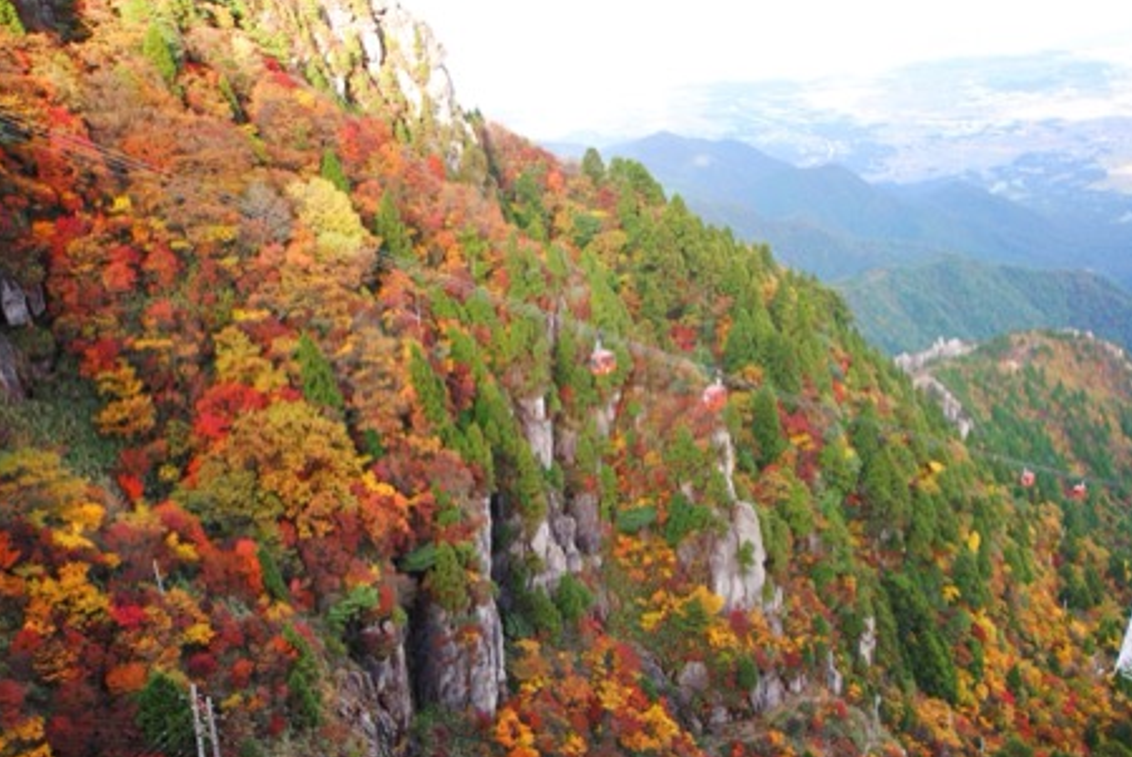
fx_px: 1007
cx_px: 546
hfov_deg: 58.7
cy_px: 391
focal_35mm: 32
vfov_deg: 41.2
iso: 200
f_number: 3.5
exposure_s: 1/160
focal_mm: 20
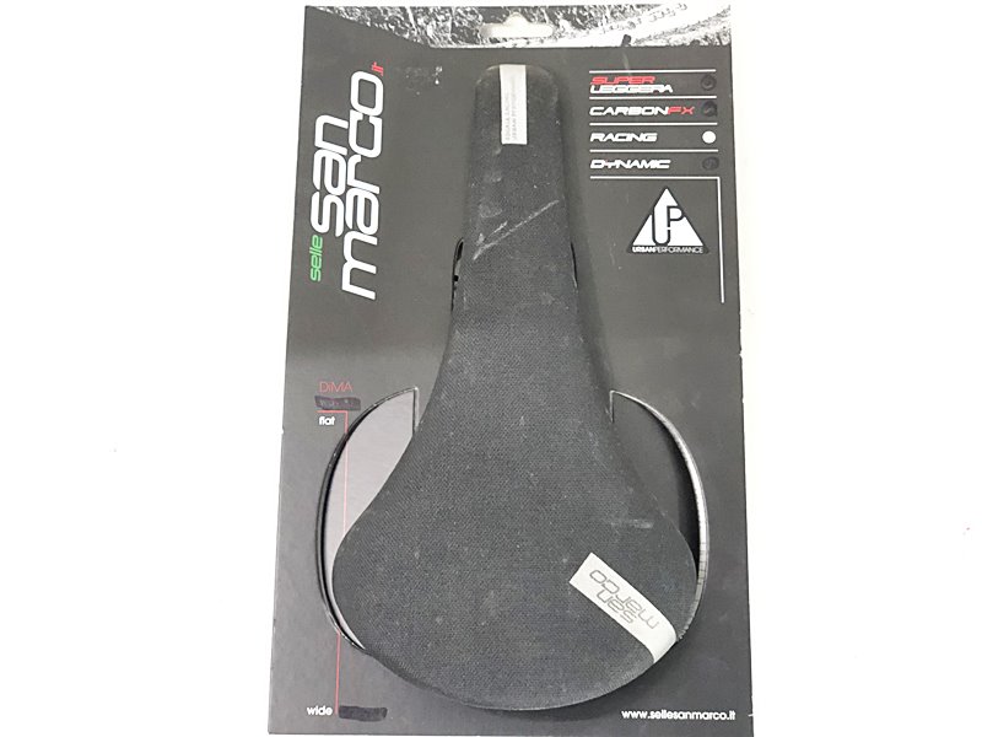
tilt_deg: -73.6
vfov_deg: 28.0
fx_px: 1475
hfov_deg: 36.8
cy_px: 368
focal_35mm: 52
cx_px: 491
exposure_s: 1/20
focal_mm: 6
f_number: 2.4
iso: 160
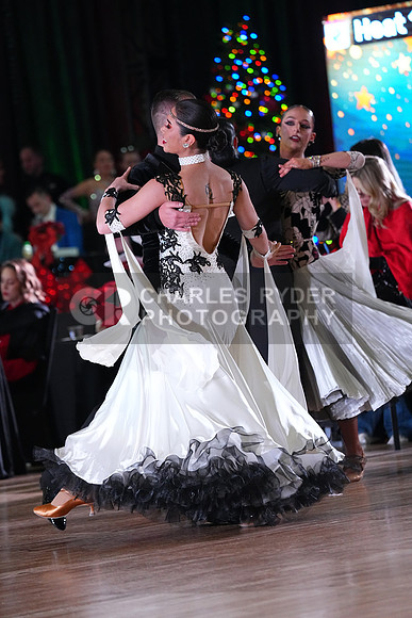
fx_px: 3431
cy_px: 309
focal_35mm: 200
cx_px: 206
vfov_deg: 10.3
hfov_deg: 6.9
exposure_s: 1/400
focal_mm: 200
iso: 6400
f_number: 4.5
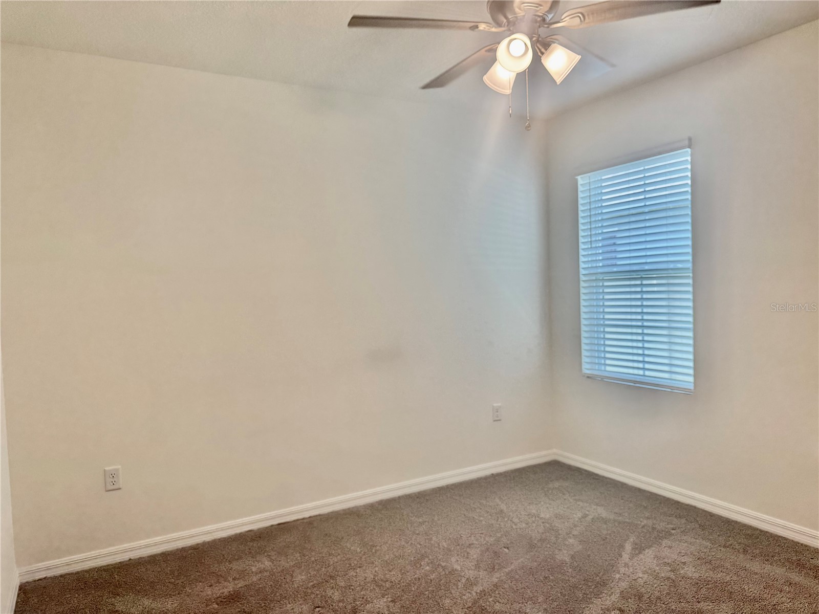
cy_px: 307
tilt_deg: -2.1
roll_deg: +1.9
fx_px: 568
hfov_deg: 71.6
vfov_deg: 56.8
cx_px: 410
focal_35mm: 24
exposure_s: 1/120
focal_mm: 6.76
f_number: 1.78
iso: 100
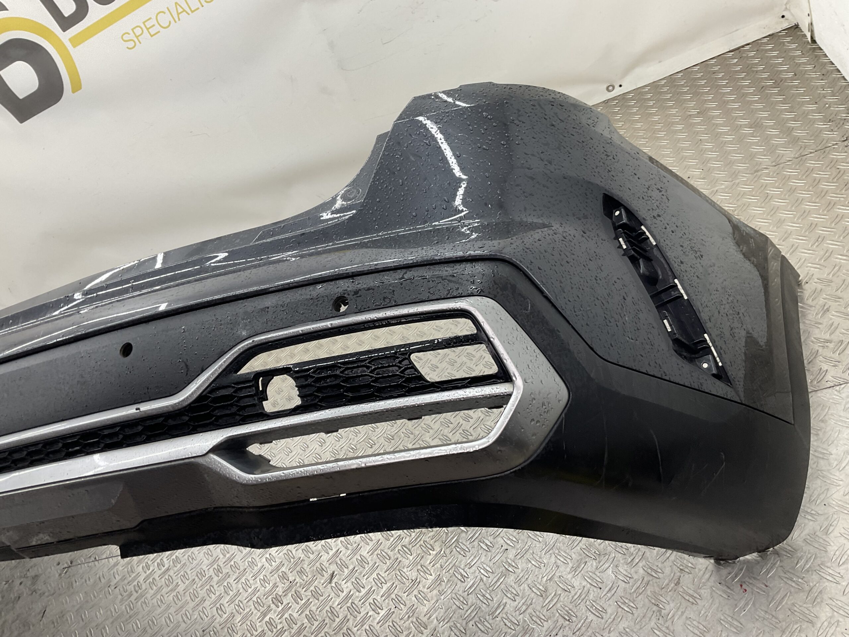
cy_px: 318
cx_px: 424
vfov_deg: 48.2
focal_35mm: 29
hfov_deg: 61.7
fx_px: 711
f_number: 1.8
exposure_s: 1/120
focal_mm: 3
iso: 40
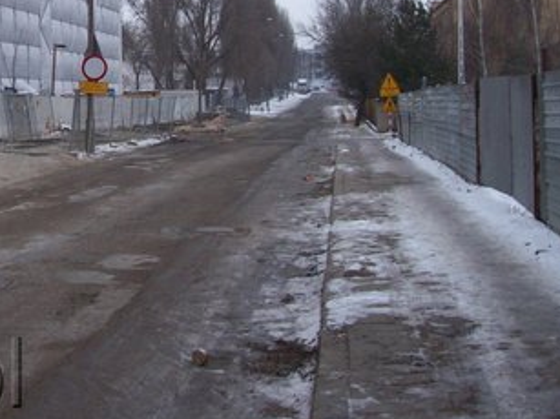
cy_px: 29
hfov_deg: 25.1
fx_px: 1213
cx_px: 44
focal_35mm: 75
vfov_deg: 19.2
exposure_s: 1/84.9
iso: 80
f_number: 2.7
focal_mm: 6
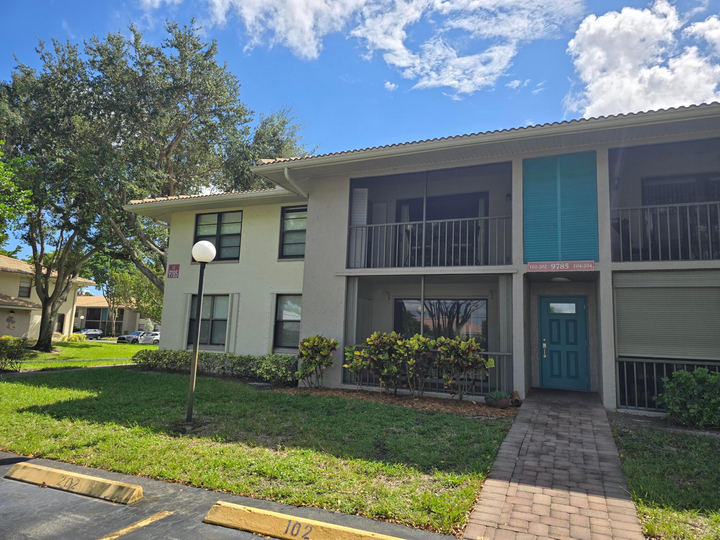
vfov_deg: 58.9
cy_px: 270
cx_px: 360
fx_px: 478
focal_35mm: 23
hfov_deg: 73.9
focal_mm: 6.3
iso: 12
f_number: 1.7
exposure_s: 1/1055
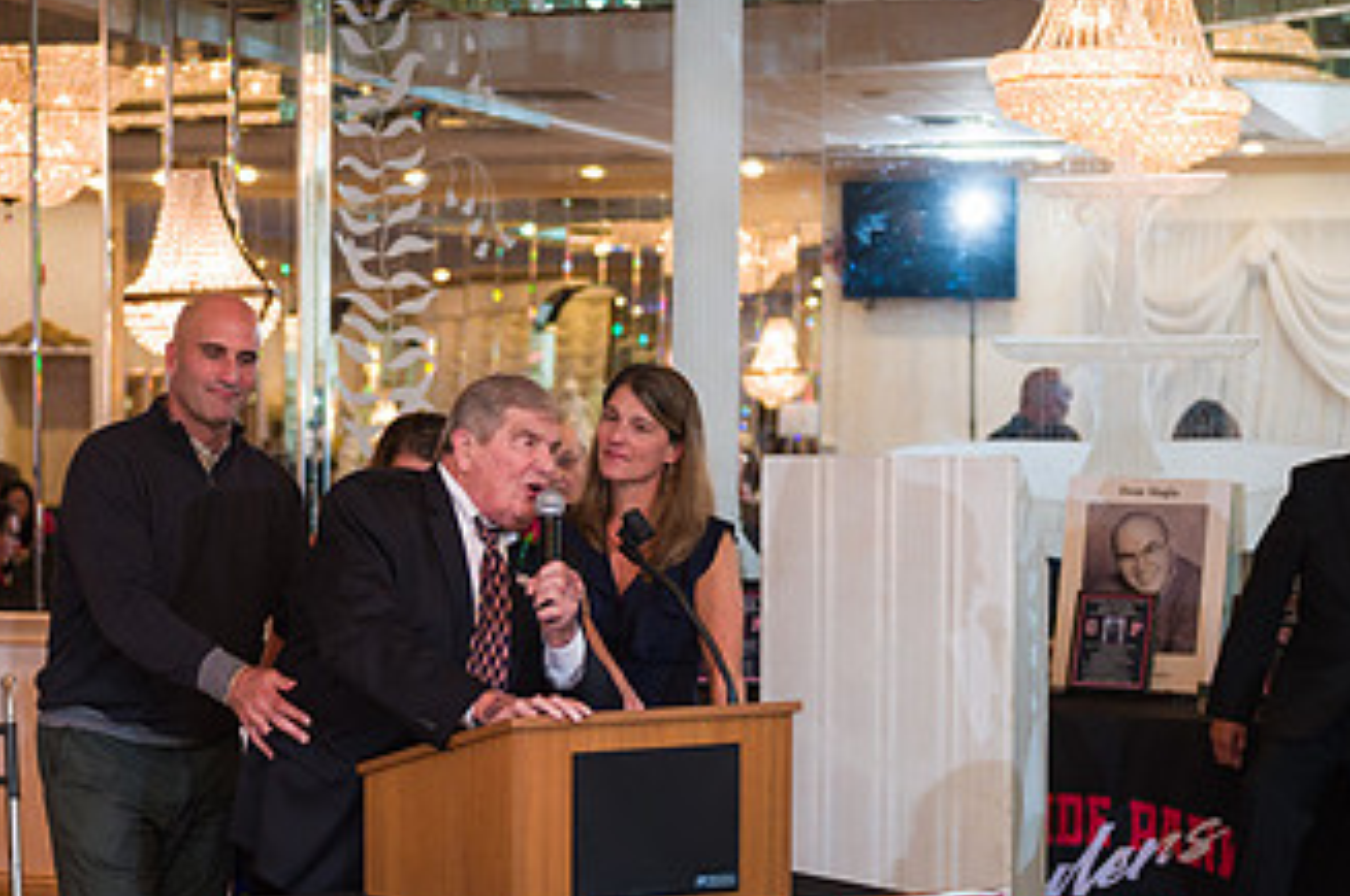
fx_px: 3482
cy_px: 764
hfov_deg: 21.9
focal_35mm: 93
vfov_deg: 14.5
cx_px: 476
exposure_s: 1/200
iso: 1000
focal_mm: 52
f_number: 3.2
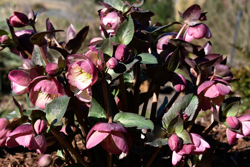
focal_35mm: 82
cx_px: 125
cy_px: 84
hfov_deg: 24.6
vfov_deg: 16.6
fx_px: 573
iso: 200
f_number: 8
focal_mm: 55
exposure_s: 1/250
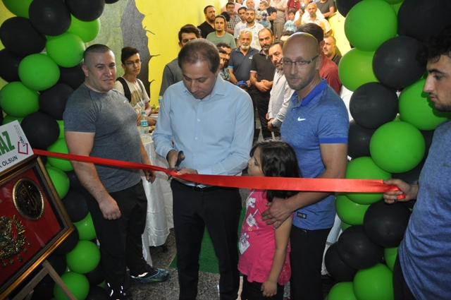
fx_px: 338
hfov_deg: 67.4
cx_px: 226
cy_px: 150
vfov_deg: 47.8
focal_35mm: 27
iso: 800
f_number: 3.5
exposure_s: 1/60
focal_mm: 18
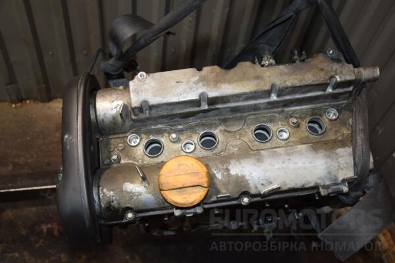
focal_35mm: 36
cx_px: 198
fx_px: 395
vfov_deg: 36.9
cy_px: 132
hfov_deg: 53.1
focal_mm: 24
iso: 800
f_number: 5
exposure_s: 1/60
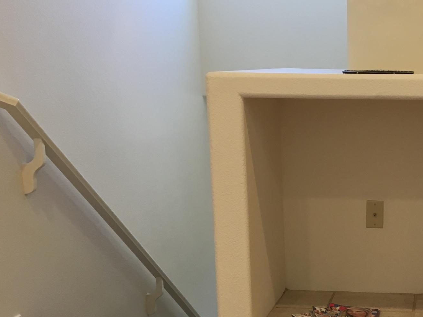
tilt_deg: -10.2
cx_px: 367
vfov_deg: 22.2
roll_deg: +0.5
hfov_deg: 28.4
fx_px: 807
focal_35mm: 66
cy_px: 207
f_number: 2.2
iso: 50
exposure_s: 1/30
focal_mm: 4.15
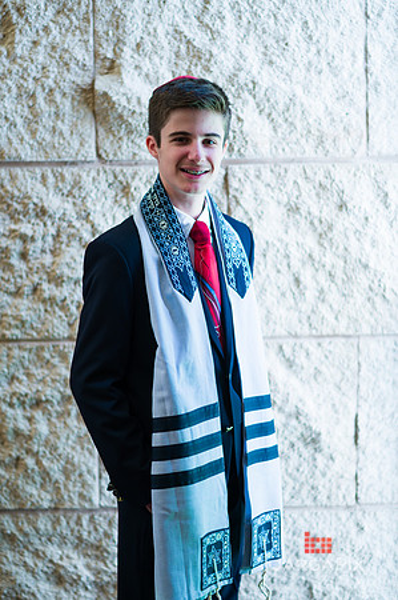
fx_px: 1413
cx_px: 199
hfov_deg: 16.0
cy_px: 300
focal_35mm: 85
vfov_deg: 23.9
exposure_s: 1/200
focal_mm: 85
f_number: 2
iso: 200
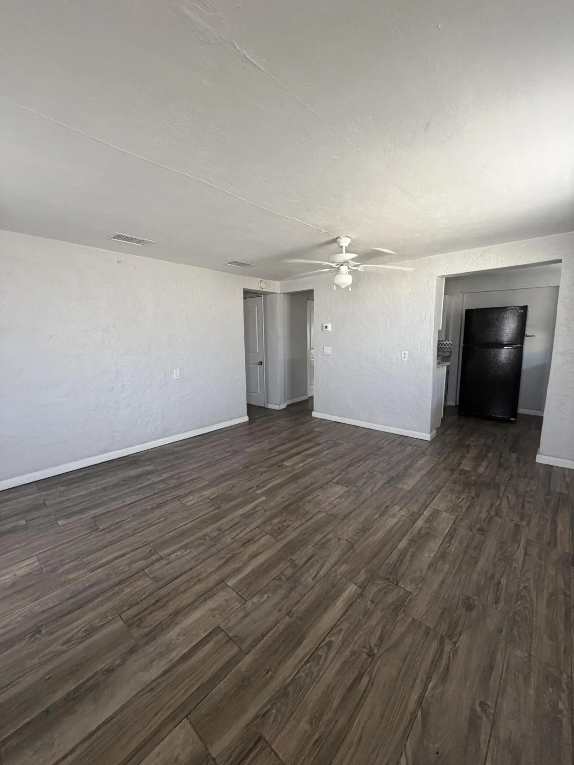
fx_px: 310
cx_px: 287
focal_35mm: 14
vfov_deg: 102.1
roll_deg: -0.1
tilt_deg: -7.6
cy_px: 382
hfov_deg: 85.7
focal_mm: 2.22
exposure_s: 1/110
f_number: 2.2
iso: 320
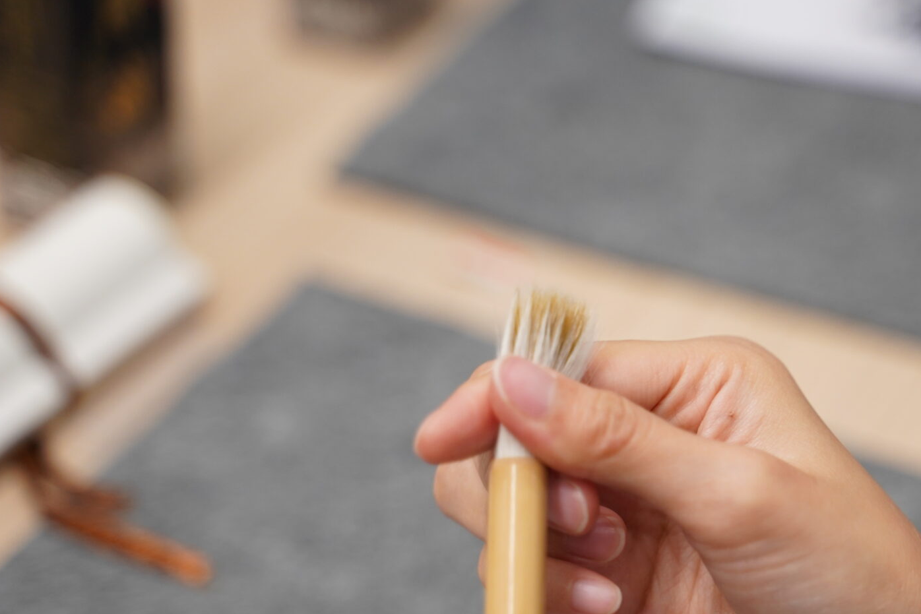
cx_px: 629
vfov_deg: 12.4
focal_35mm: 110
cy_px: 447
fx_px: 2814
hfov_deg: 18.5
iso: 1250
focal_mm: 75
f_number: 2.8
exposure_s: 1/250
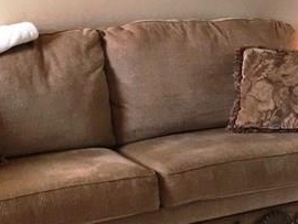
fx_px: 913
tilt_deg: -7.7
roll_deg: -0.6
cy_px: 12
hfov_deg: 17.0
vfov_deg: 13.8
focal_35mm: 106
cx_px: 427
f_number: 1.8
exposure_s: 1/30
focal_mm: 3.99
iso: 50
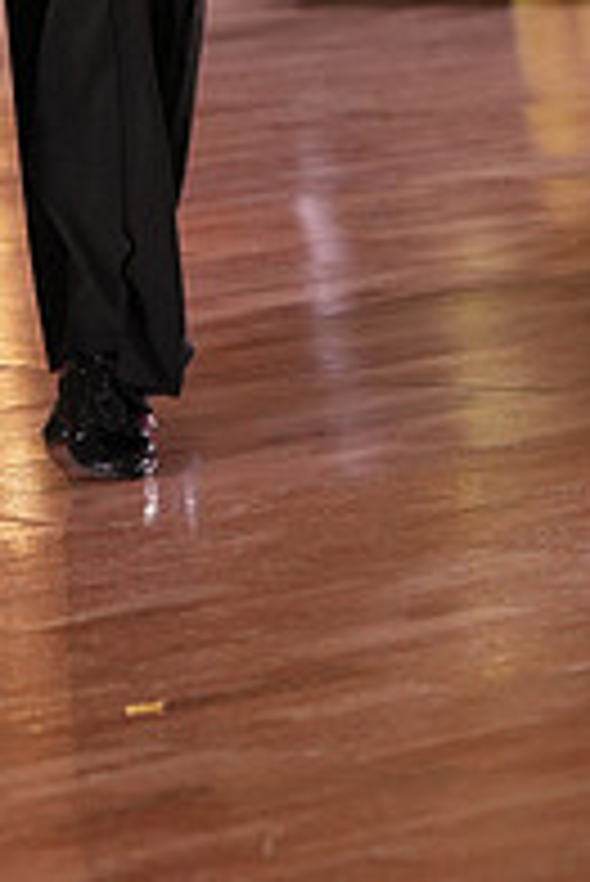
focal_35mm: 338
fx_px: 8294
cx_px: -209
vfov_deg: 6.0
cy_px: -333
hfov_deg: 4.1
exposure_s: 1/500
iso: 1250
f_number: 4
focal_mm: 114
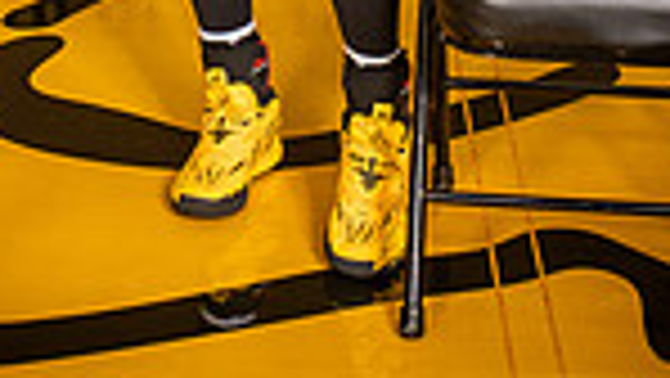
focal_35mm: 139
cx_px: 220
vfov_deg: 8.0
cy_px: -585
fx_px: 2471
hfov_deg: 15.4
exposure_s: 1/320
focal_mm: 44
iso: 800
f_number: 7.1
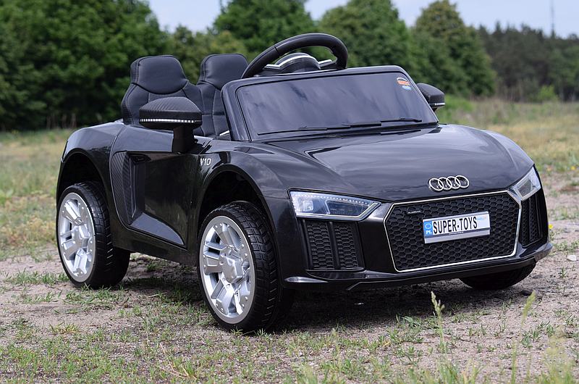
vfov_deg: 16.5
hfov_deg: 24.7
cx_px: 290
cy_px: 192
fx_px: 1324
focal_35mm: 82
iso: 400
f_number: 8
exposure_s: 1/800
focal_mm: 55
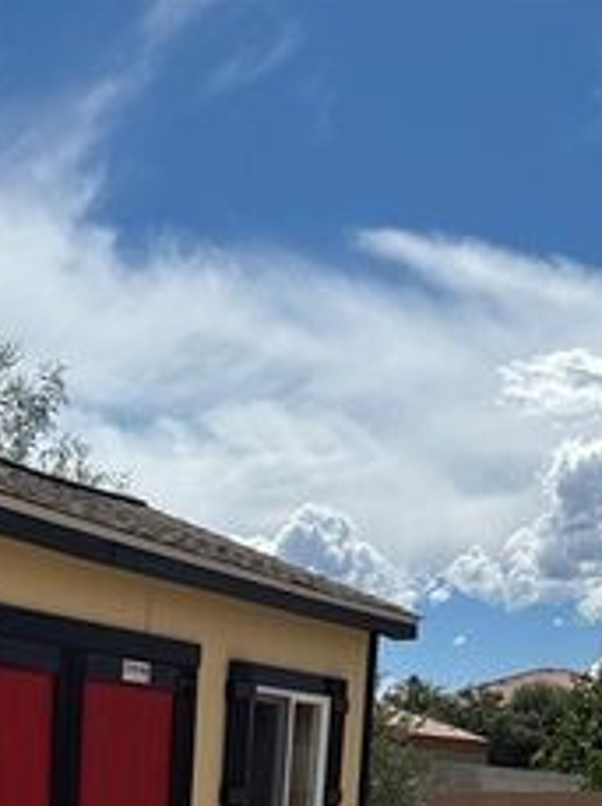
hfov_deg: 20.2
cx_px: -18
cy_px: 1156
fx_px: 1628
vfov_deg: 23.2
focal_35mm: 70
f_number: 1.78
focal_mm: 6.76
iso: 80
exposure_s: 1/12346
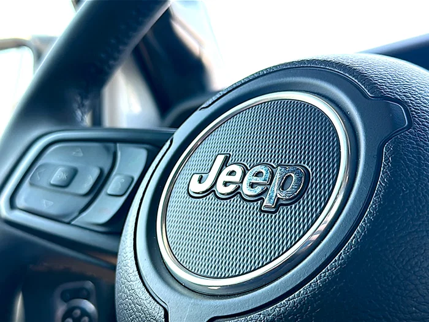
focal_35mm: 40
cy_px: 161
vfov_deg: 36.0
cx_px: 214
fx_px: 496
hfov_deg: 46.8
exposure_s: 1/113
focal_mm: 6.86
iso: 64
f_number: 1.78
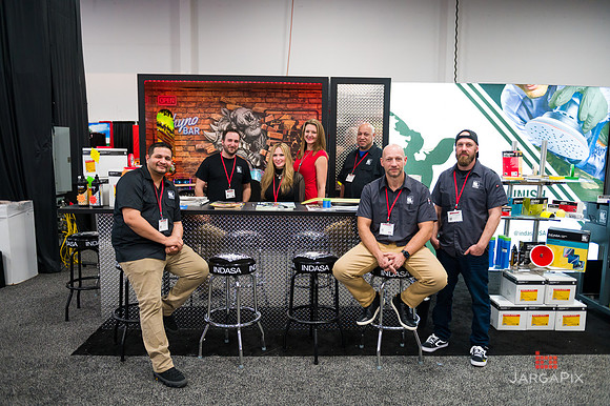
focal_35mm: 28
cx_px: 305
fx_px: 474
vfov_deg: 46.4
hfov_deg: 65.5
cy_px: 203
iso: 3200
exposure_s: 1/320
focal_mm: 28
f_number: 3.2
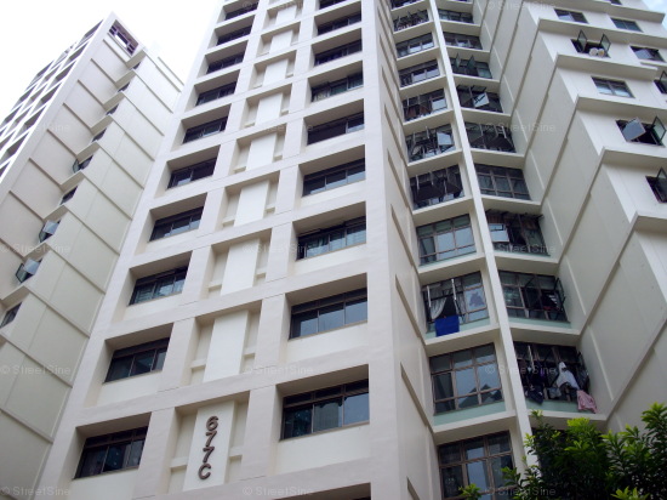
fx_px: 713
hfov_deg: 50.2
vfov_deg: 38.6
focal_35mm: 37
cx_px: 334
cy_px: 250
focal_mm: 6.2
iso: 80
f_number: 2.8
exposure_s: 1/400
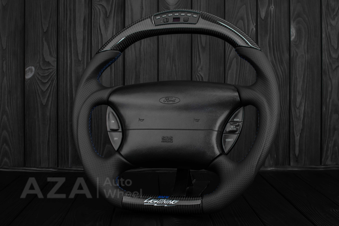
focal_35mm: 52
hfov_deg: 37.8
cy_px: 113
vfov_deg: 25.8
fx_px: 494
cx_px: 170
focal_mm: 35
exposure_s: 1/125
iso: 500
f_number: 6.3
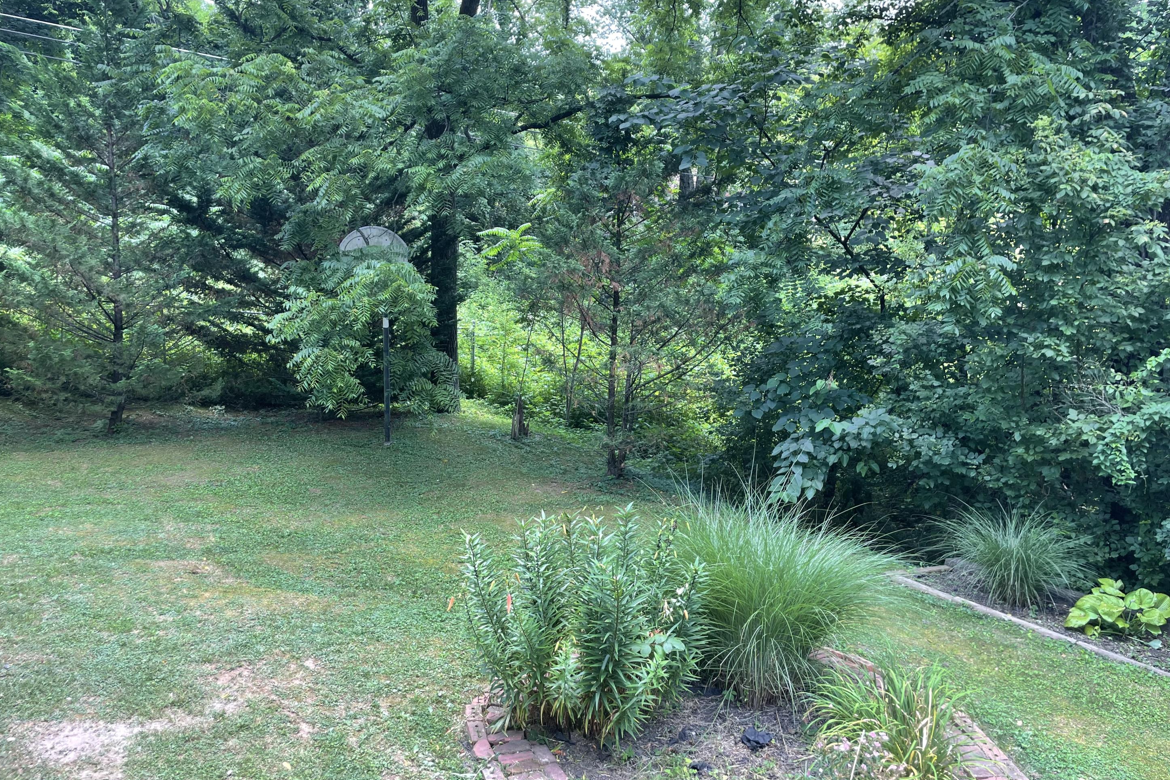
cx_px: 587
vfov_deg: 46.4
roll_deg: -0.2
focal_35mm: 28
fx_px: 910
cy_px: 353
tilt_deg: -5.6
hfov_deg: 65.5
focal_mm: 4.2
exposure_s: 1/125
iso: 32
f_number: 1.6
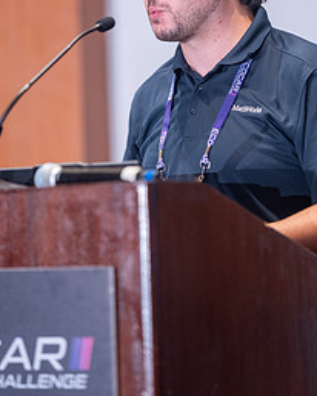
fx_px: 2595
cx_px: 137
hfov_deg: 7.0
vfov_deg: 8.7
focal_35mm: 221
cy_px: 132
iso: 1600
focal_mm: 135
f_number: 1.8
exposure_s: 1/200
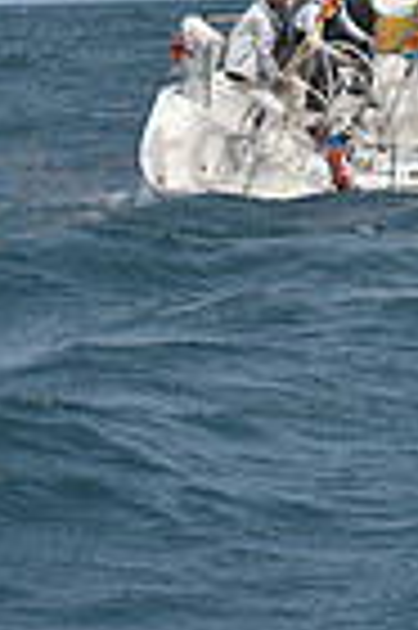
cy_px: -616
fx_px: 5063
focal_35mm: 290
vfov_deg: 6.9
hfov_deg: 4.7
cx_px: 825
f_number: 11
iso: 250
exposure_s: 1/800
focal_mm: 70
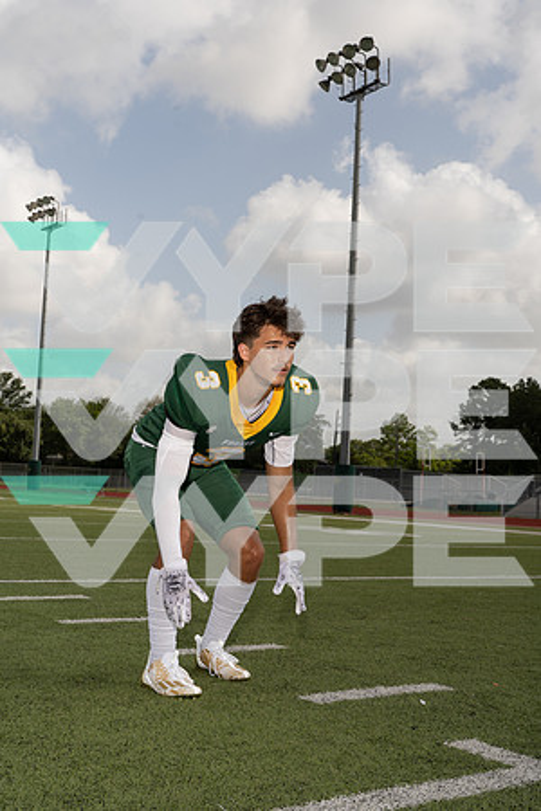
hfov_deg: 30.5
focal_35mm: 44
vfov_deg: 44.5
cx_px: 270
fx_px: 992
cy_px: 406
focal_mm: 44
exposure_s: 1/250
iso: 100
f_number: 11
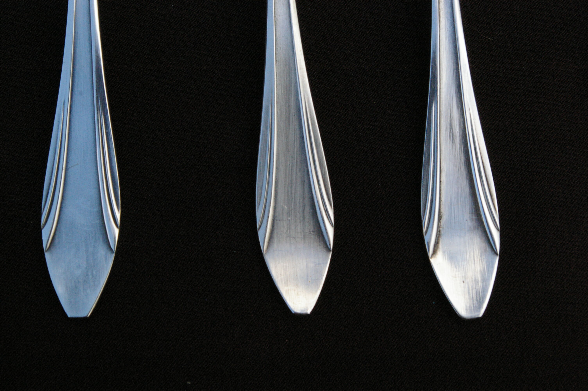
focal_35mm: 39
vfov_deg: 34.1
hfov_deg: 49.6
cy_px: 196
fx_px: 636
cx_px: 294
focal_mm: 26
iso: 1600
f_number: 8
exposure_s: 1/350
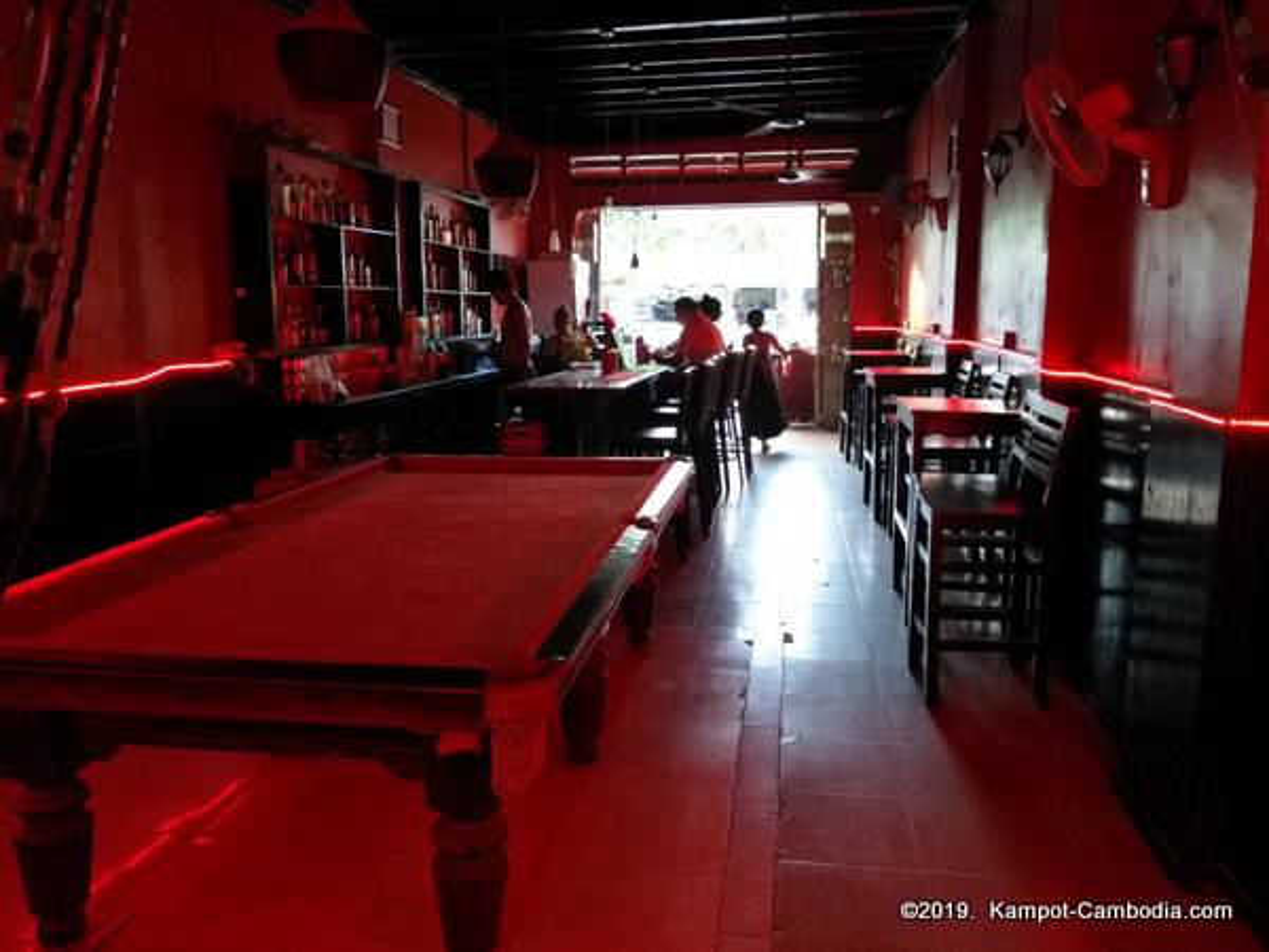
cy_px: 476
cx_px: 634
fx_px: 953
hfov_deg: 67.3
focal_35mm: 26
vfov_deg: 53.1
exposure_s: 1/25
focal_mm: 3.93
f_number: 1.7
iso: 200
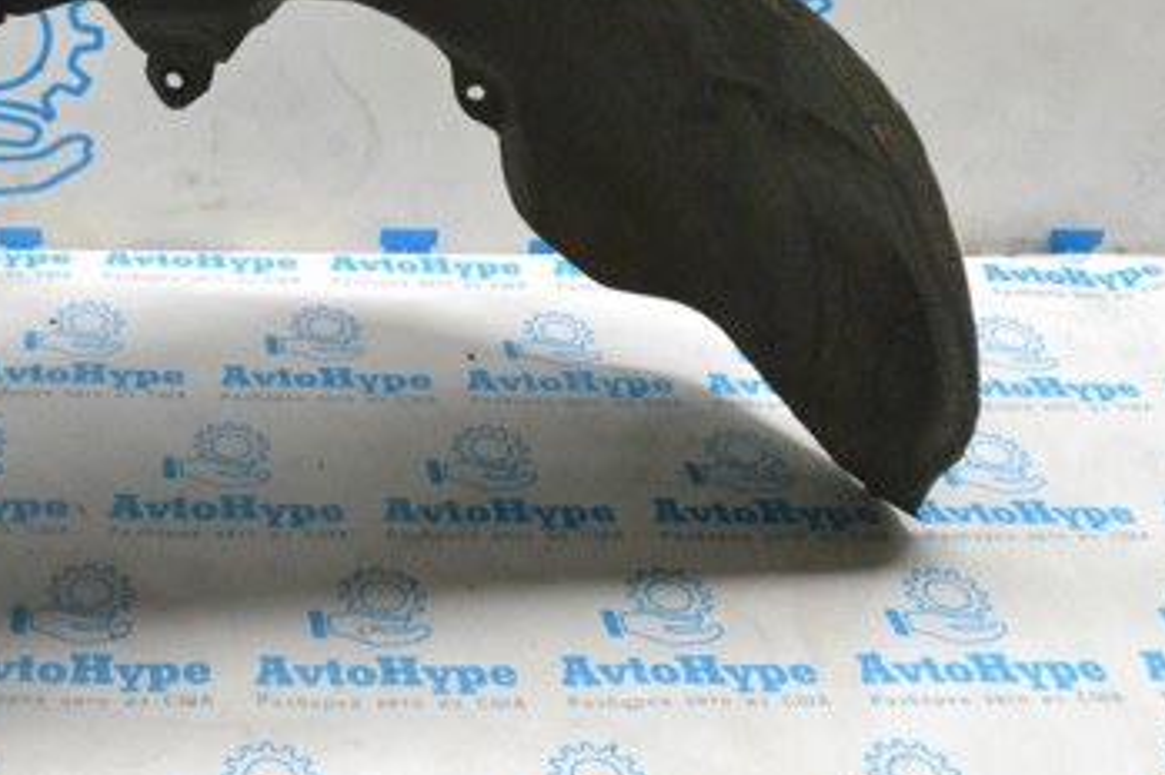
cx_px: 113
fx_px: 1778
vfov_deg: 24.0
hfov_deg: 34.2
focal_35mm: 55
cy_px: 94
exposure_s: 1/160
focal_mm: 20
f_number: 9
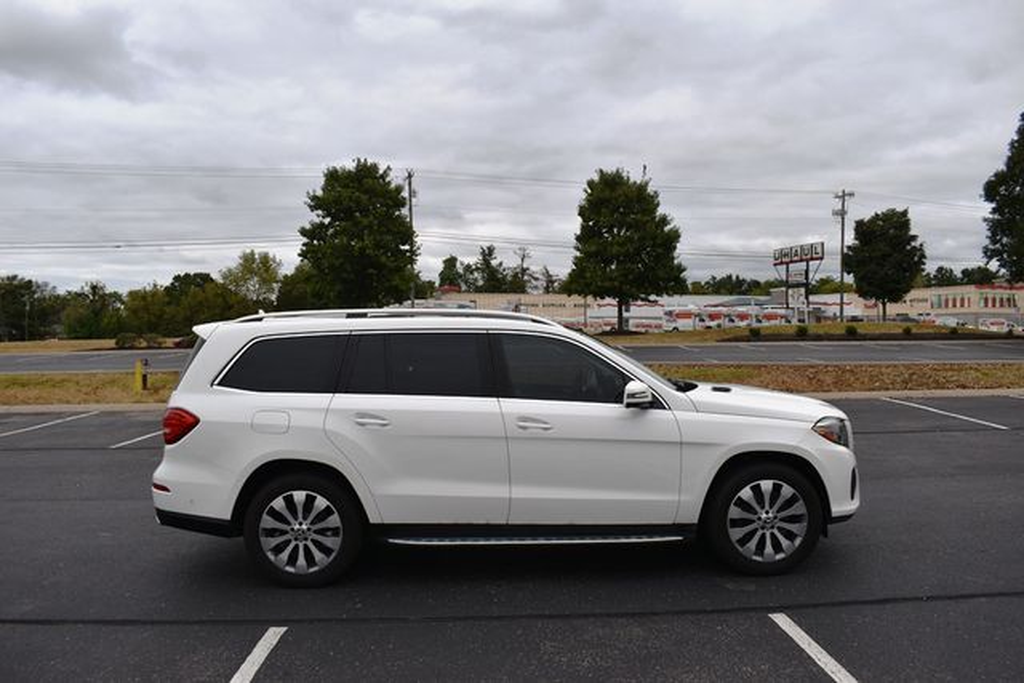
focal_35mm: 27
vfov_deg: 48.0
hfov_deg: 67.4
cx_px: 512
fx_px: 768
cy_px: 342
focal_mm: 18
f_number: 6.3
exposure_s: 1/250
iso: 200
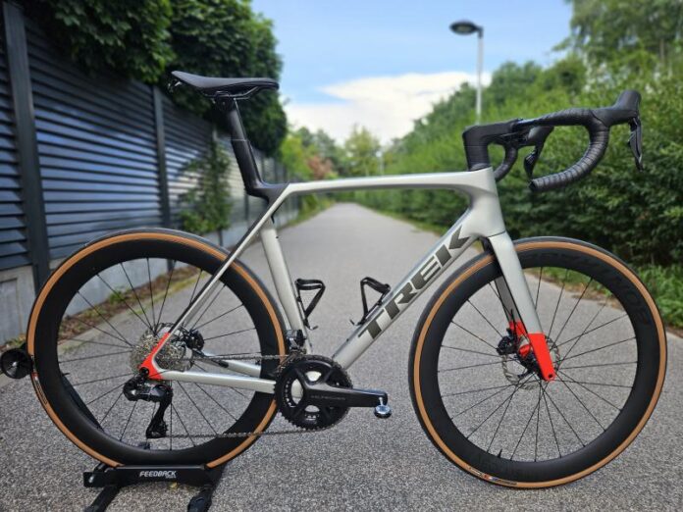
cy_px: 256
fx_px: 454
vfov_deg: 58.9
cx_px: 342
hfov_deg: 73.9
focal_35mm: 23
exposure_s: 1/529
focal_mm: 5.4
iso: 25
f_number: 1.8
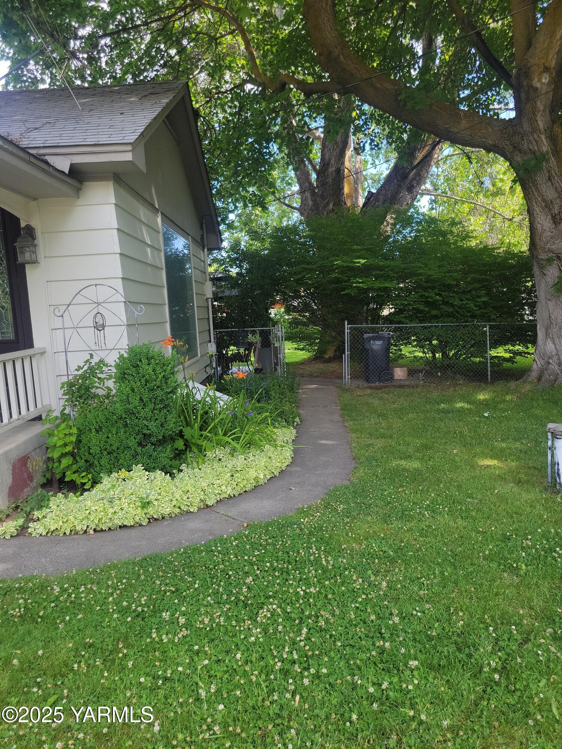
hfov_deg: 53.1
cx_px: 281
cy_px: 374
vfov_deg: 67.3
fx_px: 563
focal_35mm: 26
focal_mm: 5.4
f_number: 1.8
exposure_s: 1/384
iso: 50
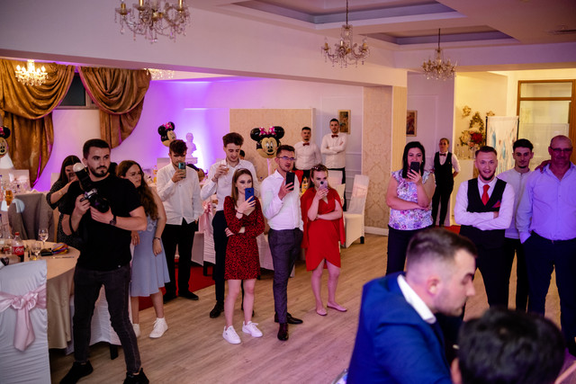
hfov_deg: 54.4
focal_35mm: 35
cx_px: 288
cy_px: 192
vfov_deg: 37.9
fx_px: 560
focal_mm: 23
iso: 800
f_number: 1.4
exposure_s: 1/200
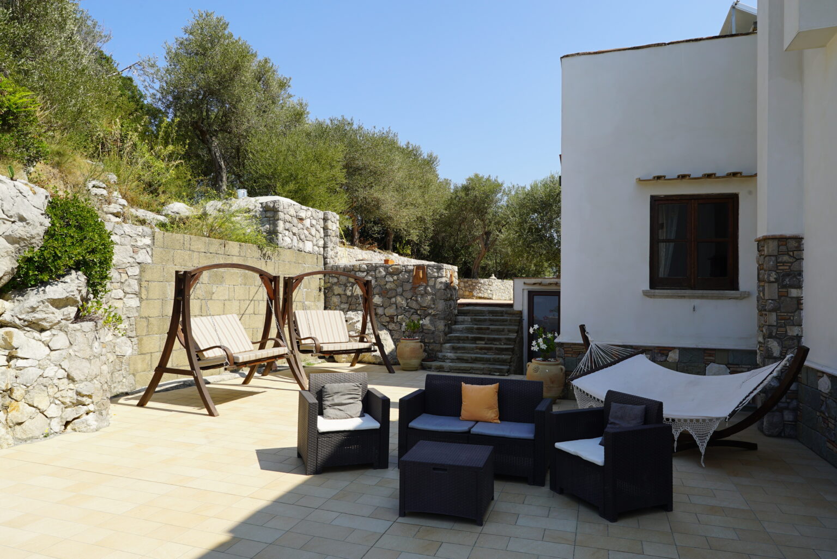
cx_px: 418
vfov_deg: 53.2
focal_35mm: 24
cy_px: 280
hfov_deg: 73.7
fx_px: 558
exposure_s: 1/80
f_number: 13
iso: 100
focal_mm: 24
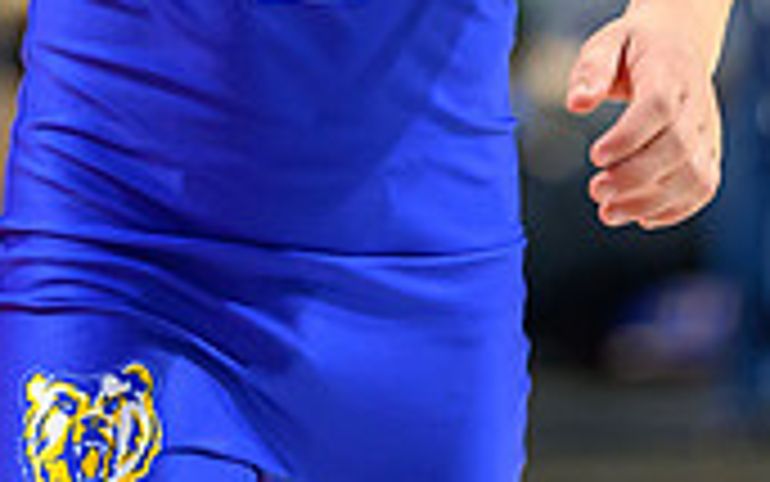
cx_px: 215
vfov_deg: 2.7
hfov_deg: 4.3
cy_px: -545
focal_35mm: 489
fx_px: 10265
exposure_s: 1/800
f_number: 2.8
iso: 4500
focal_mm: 110
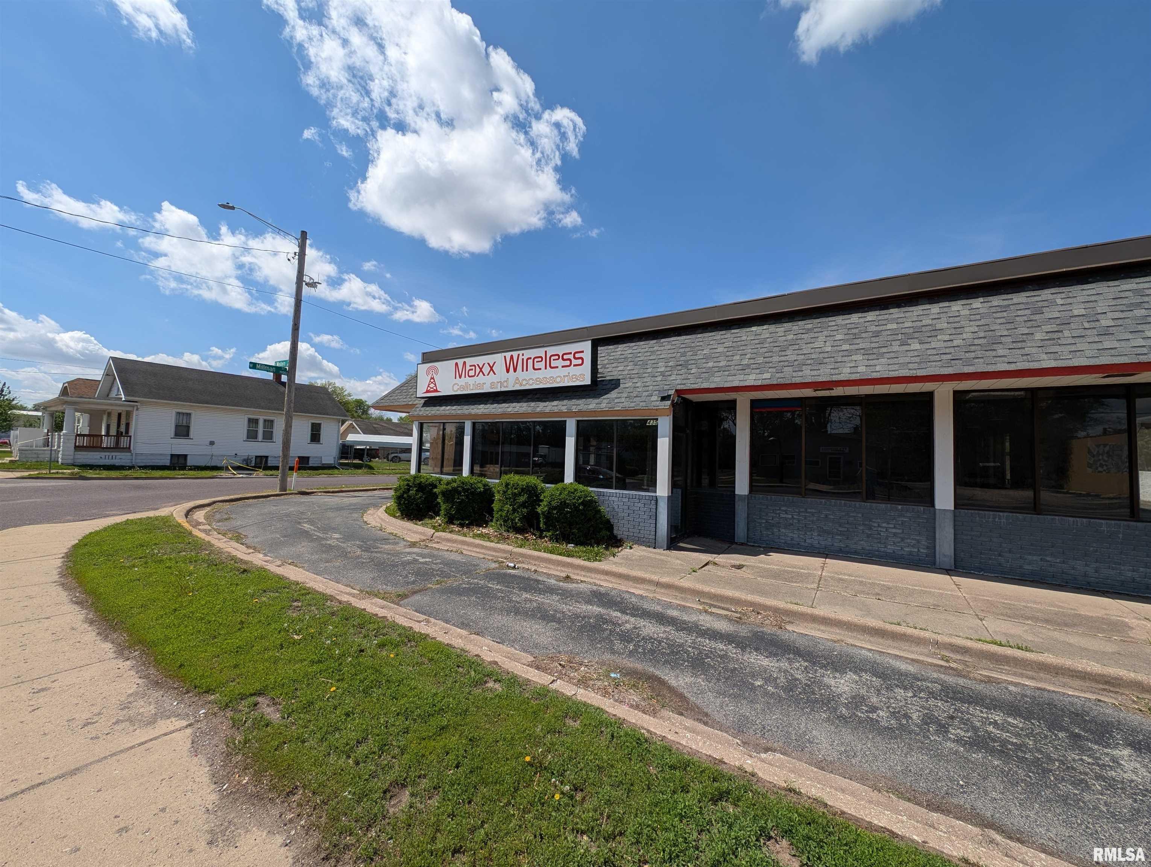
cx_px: 576
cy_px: 434
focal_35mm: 12
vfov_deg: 94.6
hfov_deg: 110.5
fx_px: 400
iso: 41
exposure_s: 1/3311
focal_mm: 2.23
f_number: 1.95
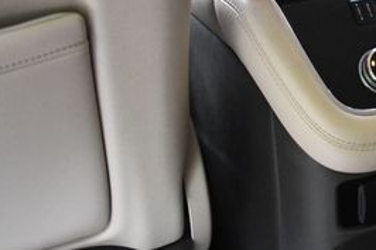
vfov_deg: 20.9
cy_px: 117
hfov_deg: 28.4
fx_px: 678
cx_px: 403
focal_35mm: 65
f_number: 3.5
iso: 2500
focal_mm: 18
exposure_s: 1/125
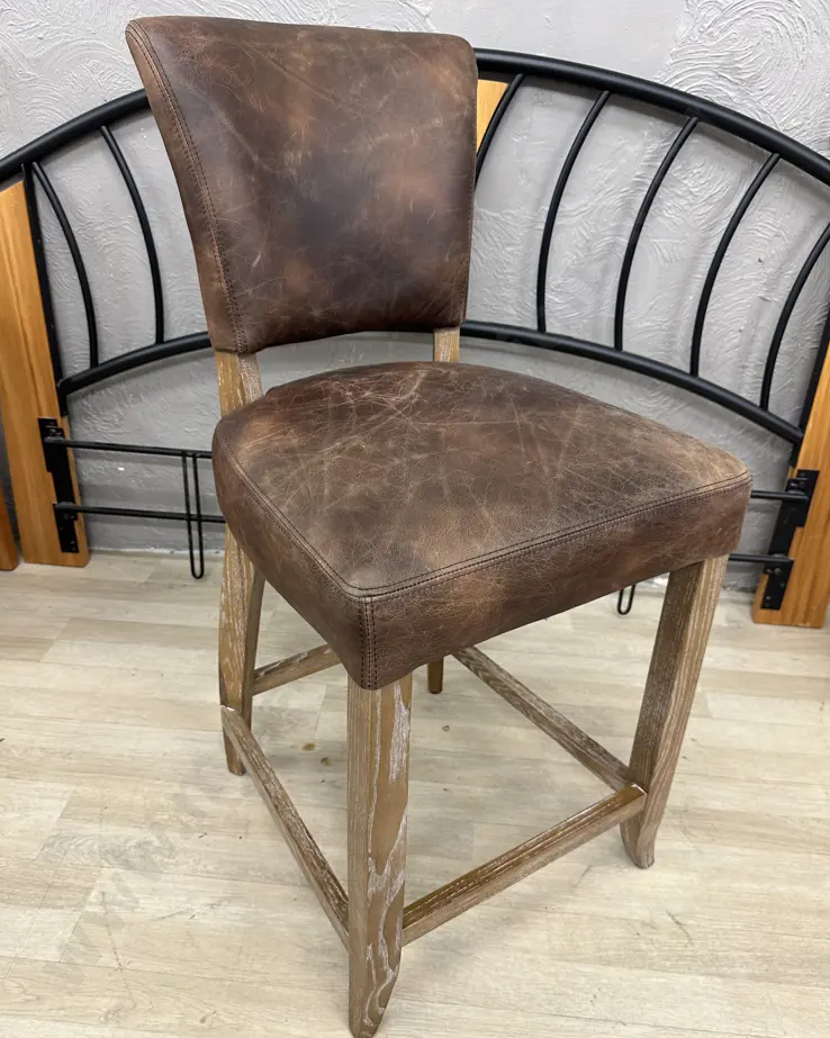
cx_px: 400
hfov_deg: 54.9
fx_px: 799
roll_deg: -2.0
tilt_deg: -29.9
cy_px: 523
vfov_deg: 66.0
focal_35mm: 26
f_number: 1.78
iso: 160
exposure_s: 1/50
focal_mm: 6.86
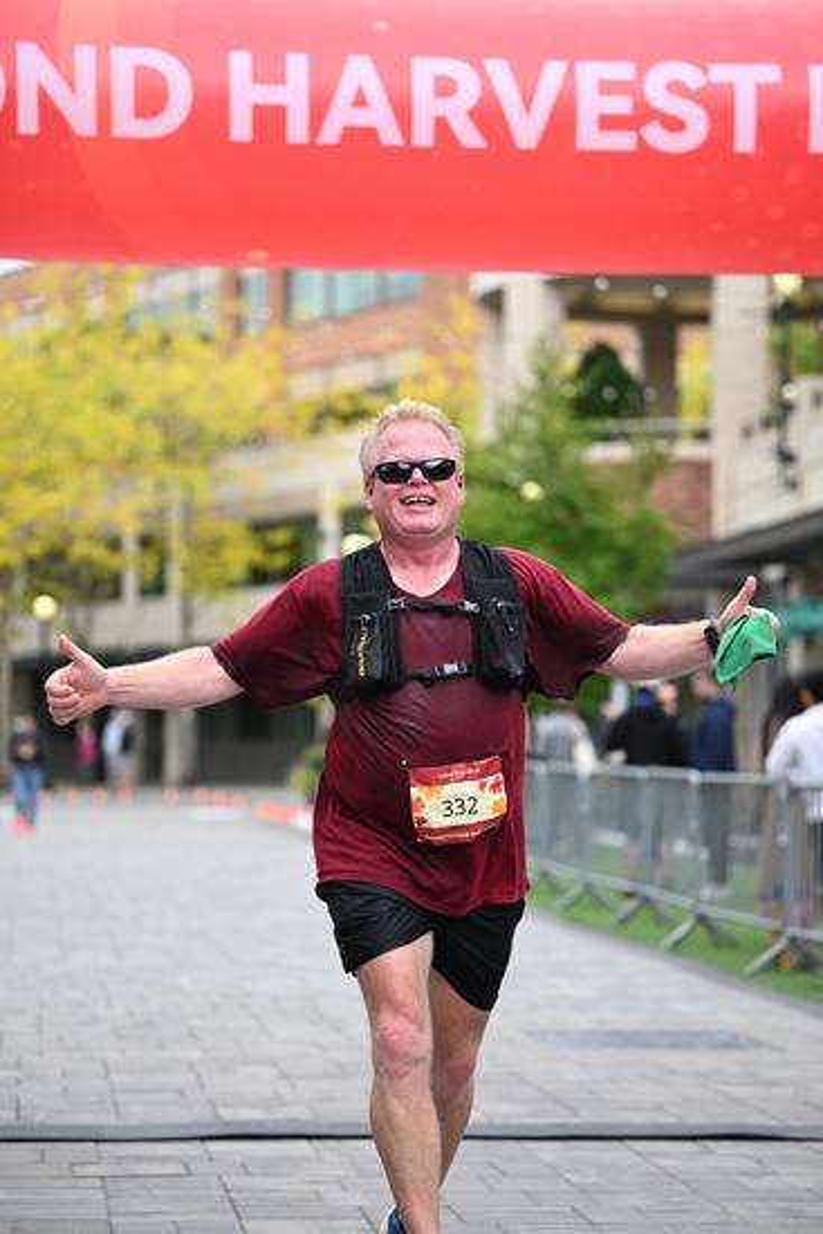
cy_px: 617
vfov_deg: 21.5
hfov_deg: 14.4
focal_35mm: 95
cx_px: 412
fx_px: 3255
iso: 640
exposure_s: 1/2000
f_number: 2.8
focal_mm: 95
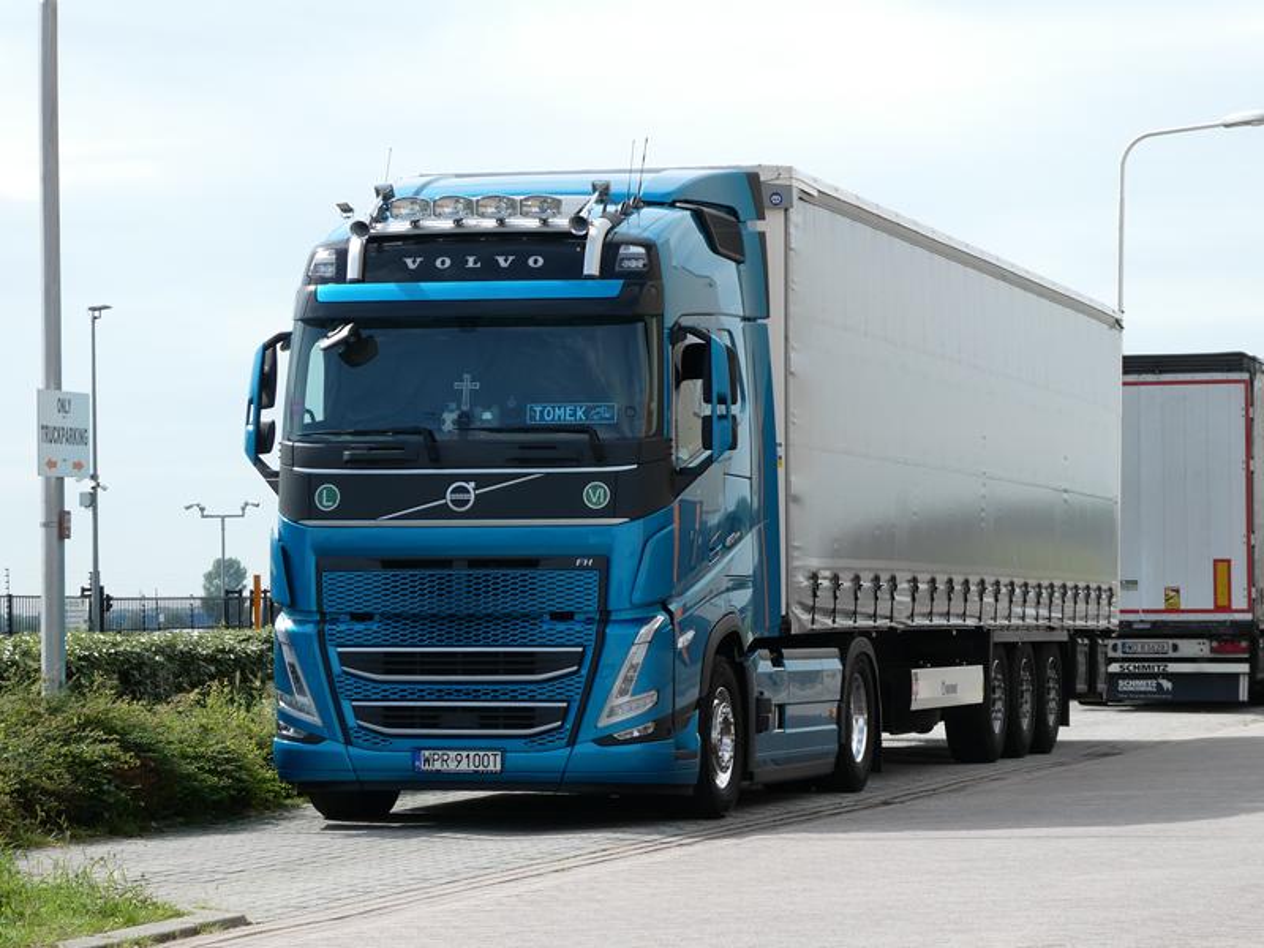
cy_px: 474
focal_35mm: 115
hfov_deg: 17.1
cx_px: 632
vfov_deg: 12.9
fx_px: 4199
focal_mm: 20.6
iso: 80
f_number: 5.1
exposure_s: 1/250
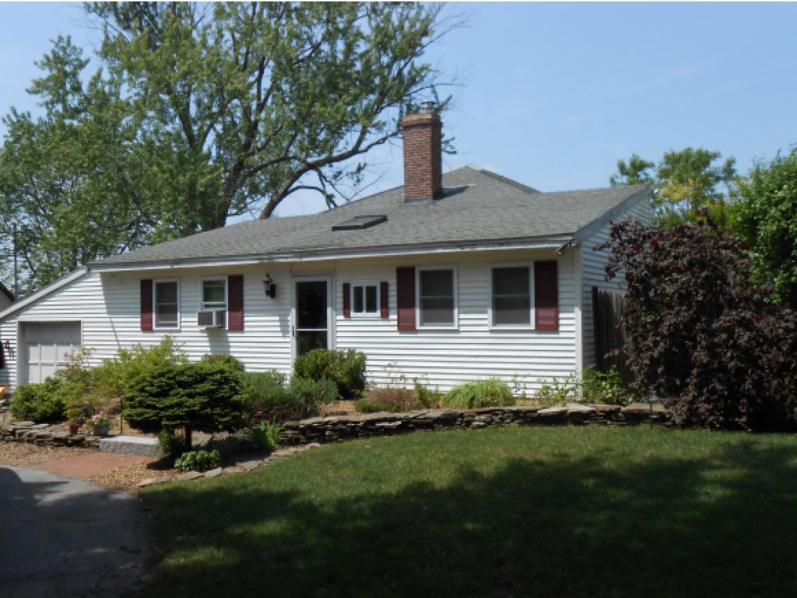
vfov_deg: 41.8
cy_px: 299
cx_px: 398
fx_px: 783
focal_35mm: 34
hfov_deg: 53.9
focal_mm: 6
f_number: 3.9
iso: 80
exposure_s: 1/640
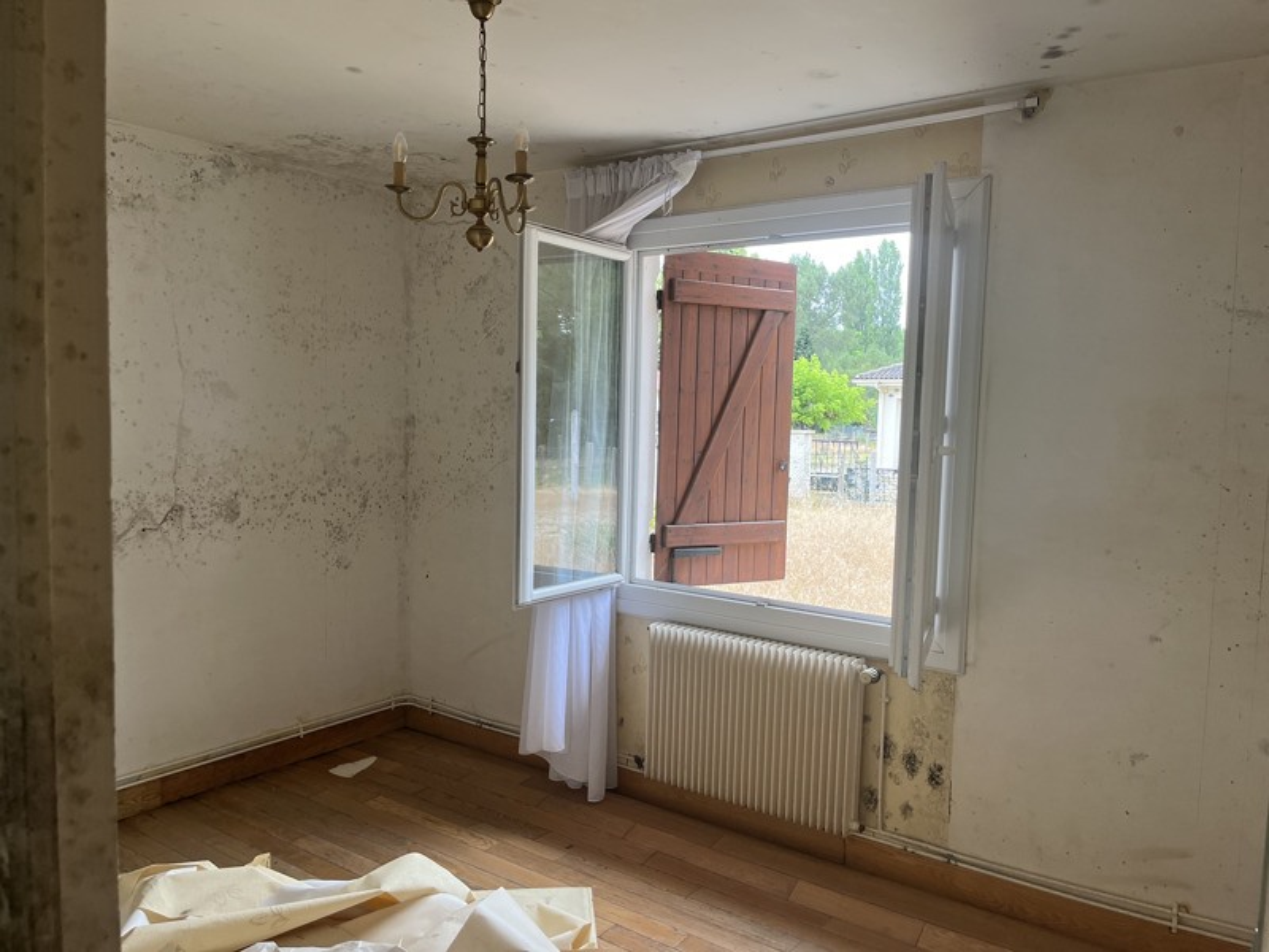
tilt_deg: -3.9
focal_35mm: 26
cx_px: 634
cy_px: 476
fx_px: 953
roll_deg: +0.2
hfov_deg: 67.3
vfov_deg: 53.1
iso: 125
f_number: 1.6
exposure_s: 1/114
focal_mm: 5.1
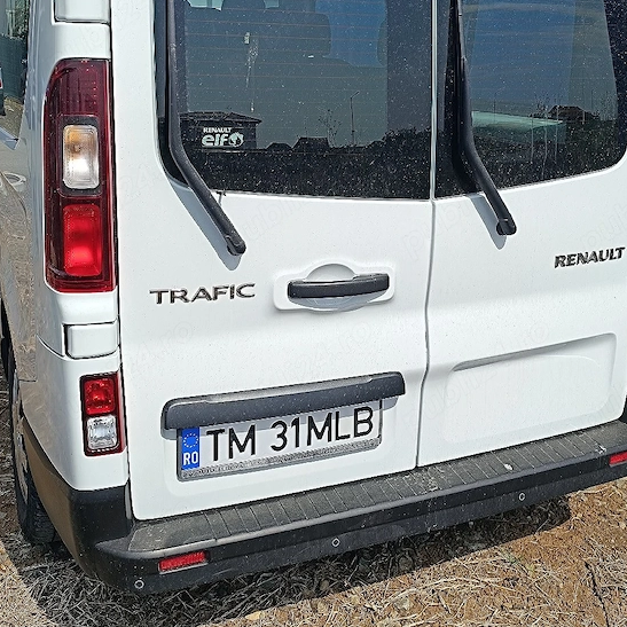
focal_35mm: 31
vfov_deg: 51.8
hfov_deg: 52.5
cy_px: 225
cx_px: 343
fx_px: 635
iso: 51
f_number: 1.65
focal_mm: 6.14
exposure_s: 1/1111
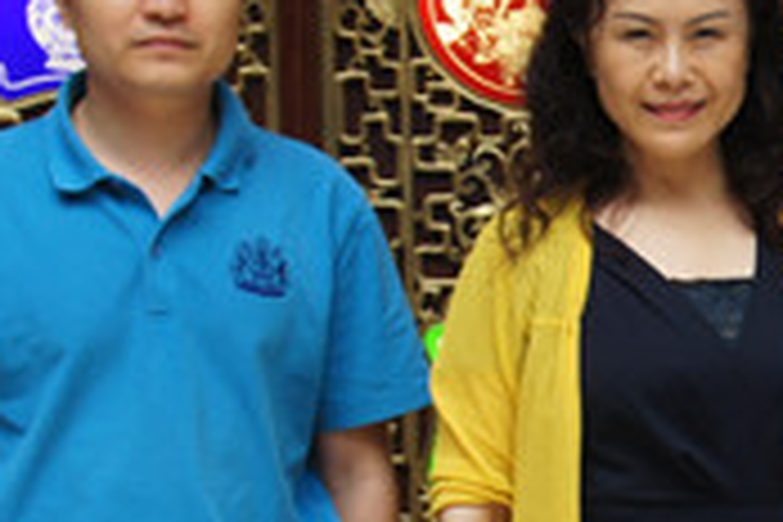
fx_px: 3219
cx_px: 1094
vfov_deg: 9.2
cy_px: 497
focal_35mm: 148
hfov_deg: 13.3
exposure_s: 1/40
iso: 250
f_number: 4
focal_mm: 22
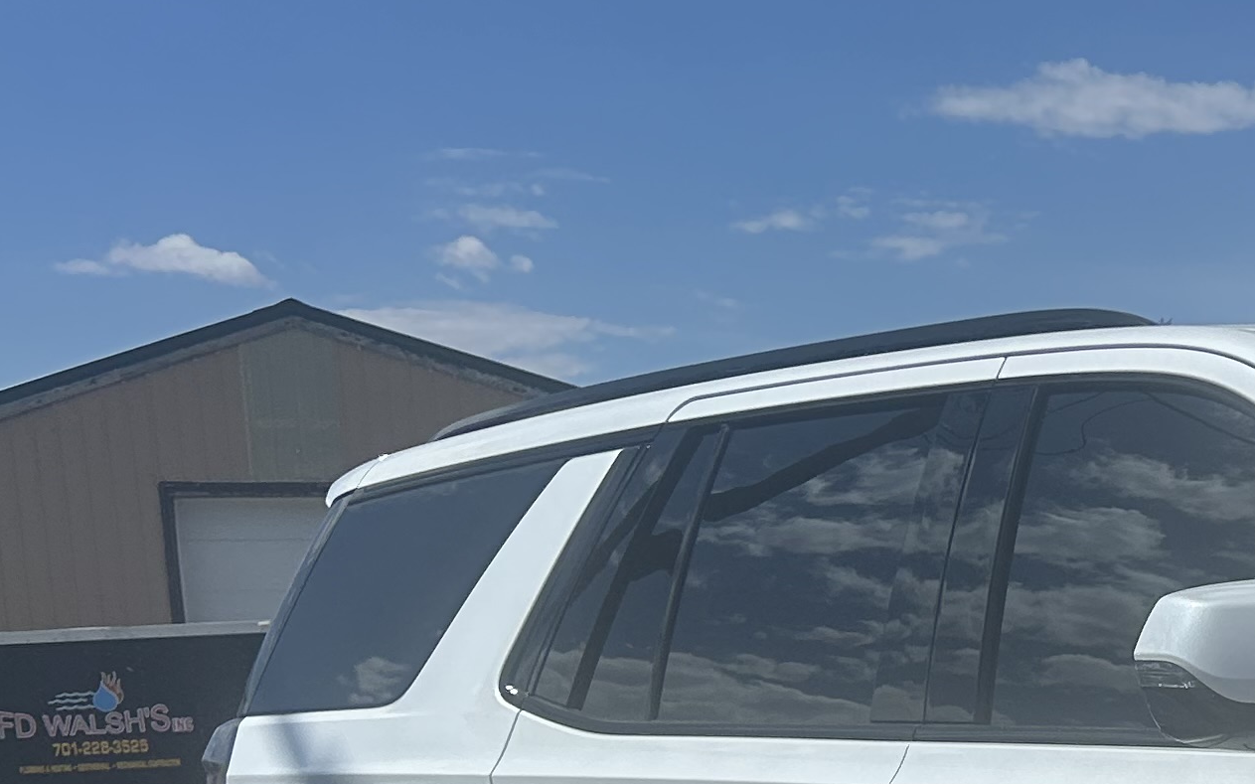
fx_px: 3009
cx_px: 1699
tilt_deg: -7.2
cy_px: 1045
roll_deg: +0.8
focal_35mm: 88
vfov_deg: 14.2
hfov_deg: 21.1
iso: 50
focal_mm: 5.7
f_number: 1.5
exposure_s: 1/10309
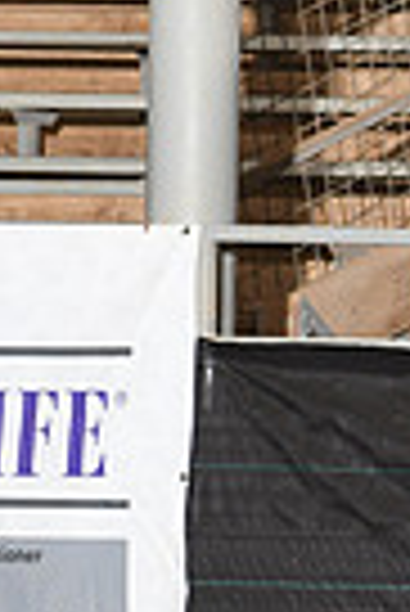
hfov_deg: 1.5
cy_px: 817
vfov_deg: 2.2
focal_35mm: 938
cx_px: 1262
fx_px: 15982
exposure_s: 1/250
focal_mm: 220
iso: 1000
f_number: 5.6
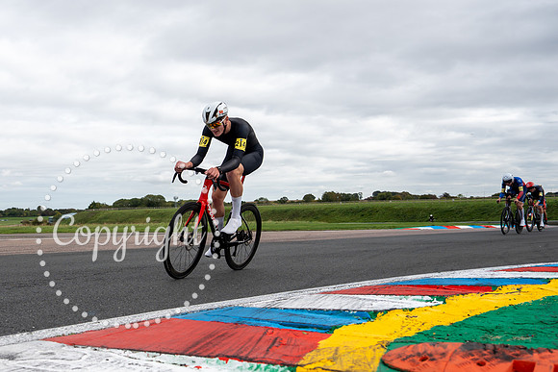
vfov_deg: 33.2
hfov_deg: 46.3
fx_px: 622
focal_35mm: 40
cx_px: 126
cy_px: 231
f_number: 3.5
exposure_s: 1/1000
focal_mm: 24
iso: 100
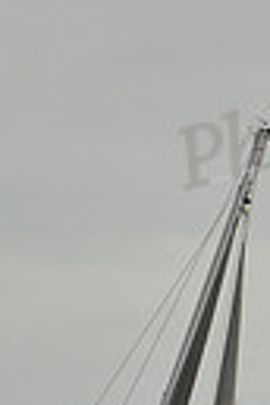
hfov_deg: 2.2
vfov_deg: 3.3
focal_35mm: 631
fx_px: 7098
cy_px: 606
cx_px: 17
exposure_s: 1/640
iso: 500
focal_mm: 140
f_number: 7.1
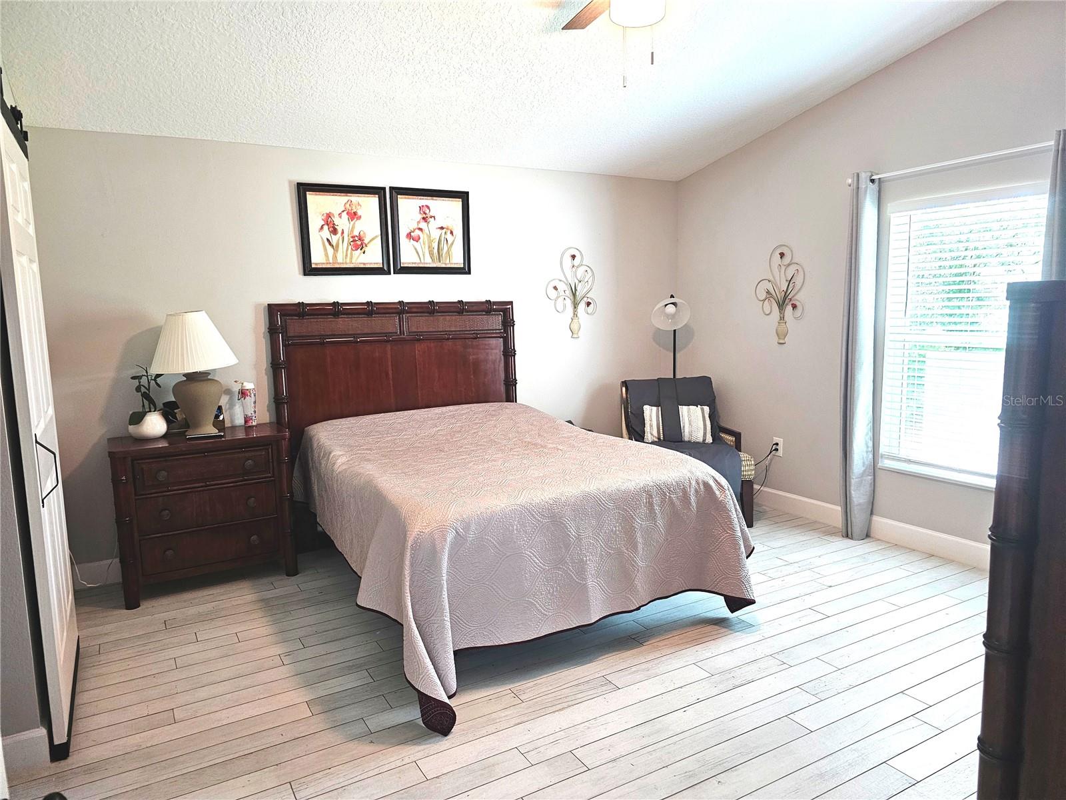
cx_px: 533
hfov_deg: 73.9
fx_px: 708
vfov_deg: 58.9
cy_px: 400
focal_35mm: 23
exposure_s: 1/66
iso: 320
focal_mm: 6.3
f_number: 1.7
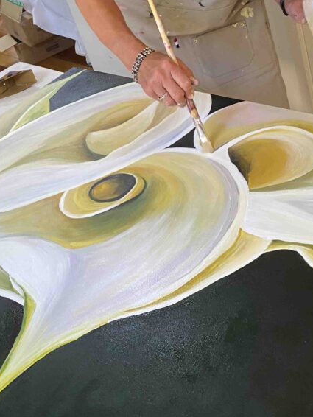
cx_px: 135
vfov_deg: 38.8
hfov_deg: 30.9
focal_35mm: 47
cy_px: 82
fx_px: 566
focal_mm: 4.25
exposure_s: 1/50
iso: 100
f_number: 1.8
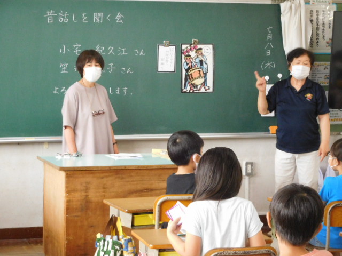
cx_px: 171
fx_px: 889
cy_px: 128
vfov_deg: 16.4
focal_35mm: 90
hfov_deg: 21.8
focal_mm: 16.1
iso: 720
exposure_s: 1/30
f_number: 4.7
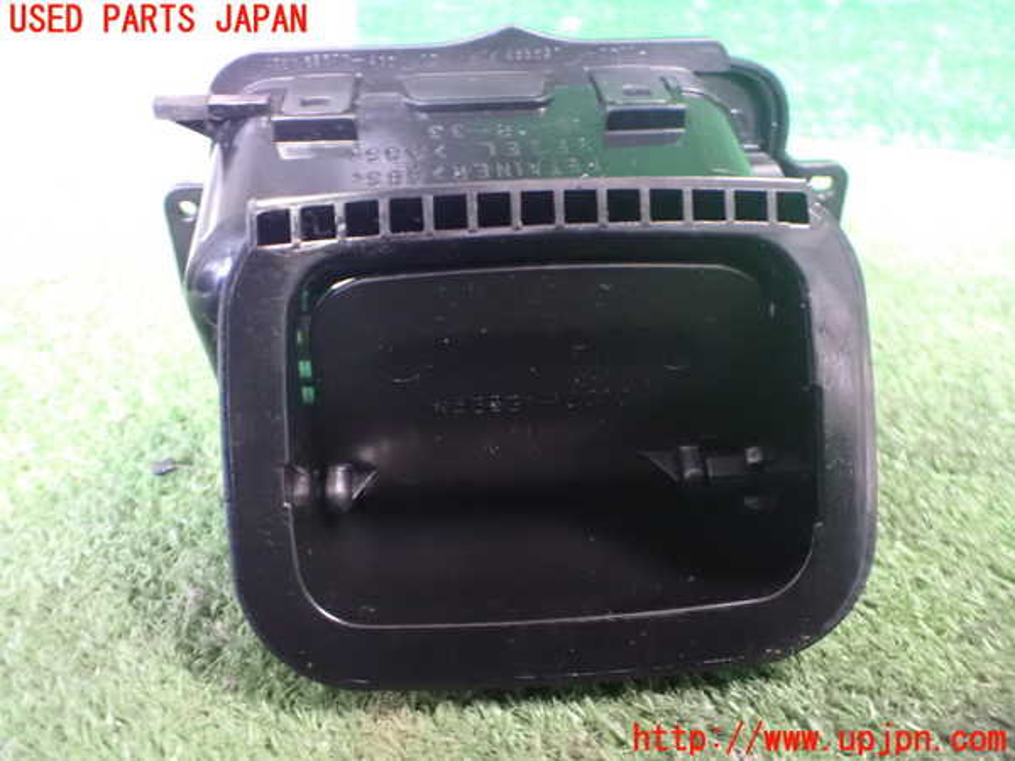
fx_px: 880
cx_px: 508
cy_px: 380
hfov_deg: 60.0
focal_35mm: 30
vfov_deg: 46.8
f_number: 2.3
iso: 1600
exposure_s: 1/20
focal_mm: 5.4
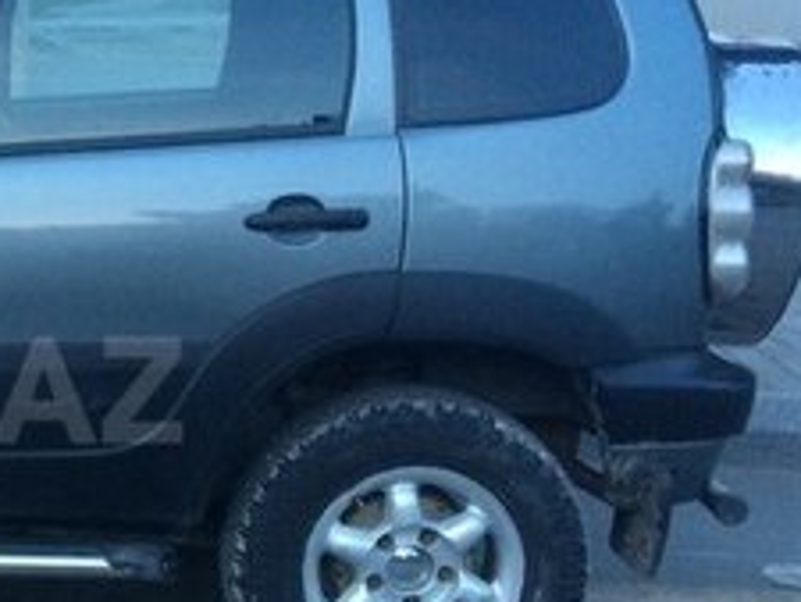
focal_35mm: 85
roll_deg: -0.7
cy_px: 390
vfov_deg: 17.3
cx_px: -182
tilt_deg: -13.6
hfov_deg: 21.3
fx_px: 1968
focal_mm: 4.15
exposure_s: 1/33
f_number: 2.2
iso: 80
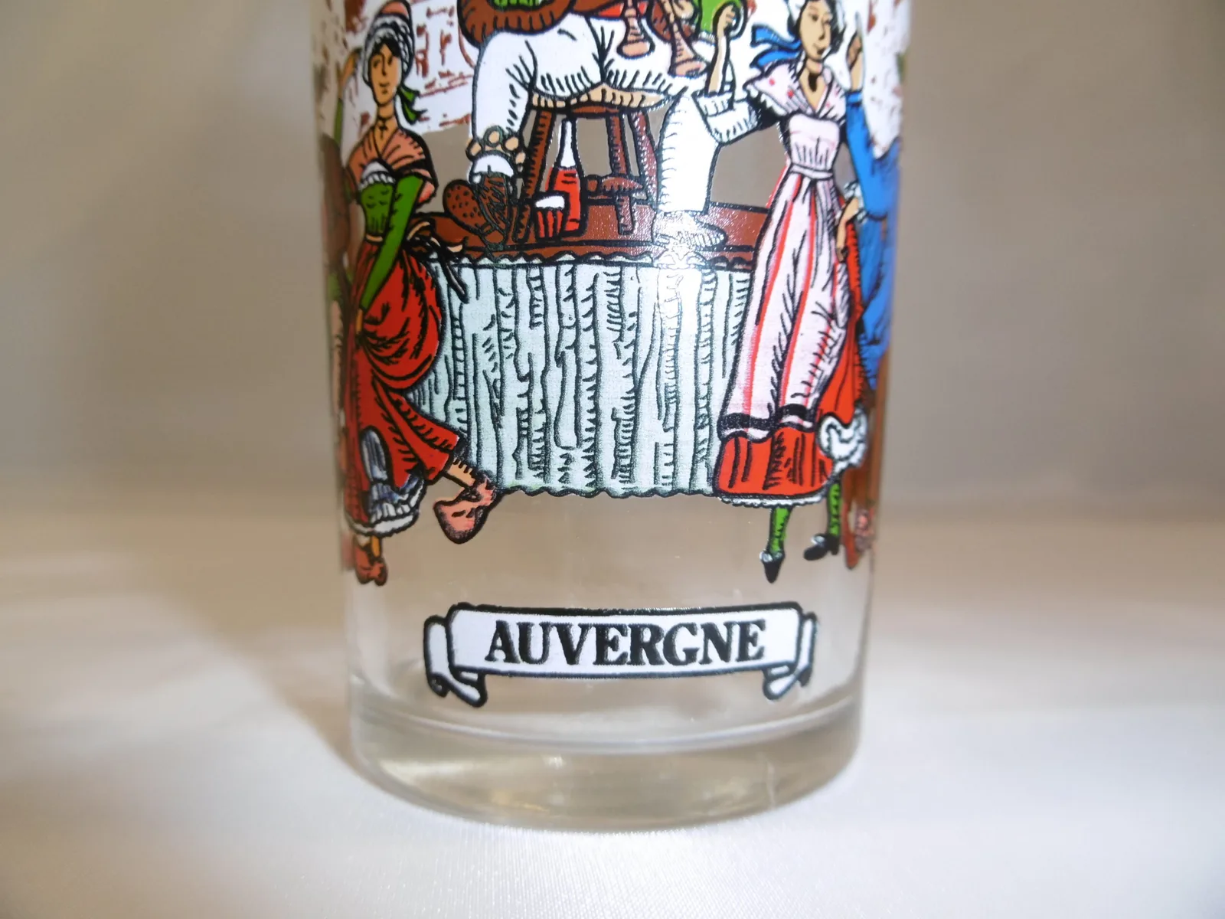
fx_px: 849
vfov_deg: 56.8
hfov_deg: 71.6
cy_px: 460
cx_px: 612
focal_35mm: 24
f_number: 7.8
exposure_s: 1/60
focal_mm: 4.3
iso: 100
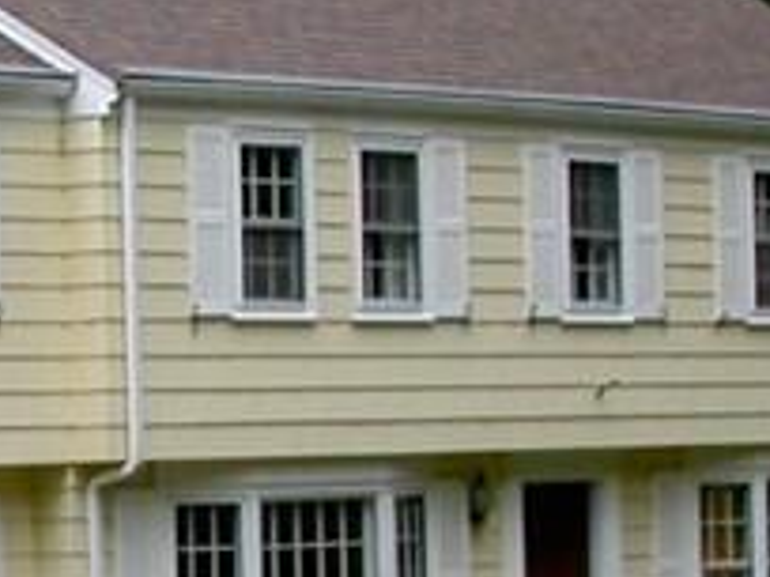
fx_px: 4249
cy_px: 460
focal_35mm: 191
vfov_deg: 7.8
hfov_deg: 10.0
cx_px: -393
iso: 100
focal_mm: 7.85
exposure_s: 1/99.7
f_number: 4.2
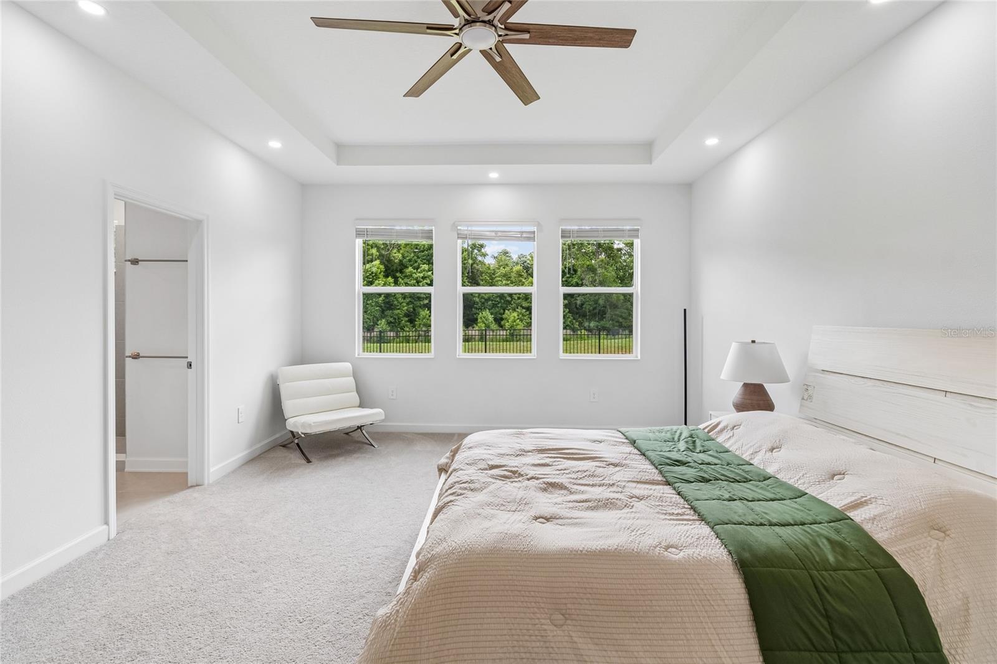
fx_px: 415
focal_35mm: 15
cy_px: 332
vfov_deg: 77.3
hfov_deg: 100.4
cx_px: 498
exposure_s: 1/30
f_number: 7.1
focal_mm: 10
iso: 100
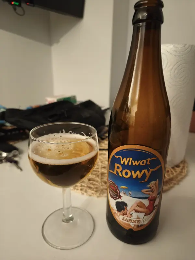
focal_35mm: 23
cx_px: 98
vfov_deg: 73.9
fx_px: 173
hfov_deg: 58.9
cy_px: 130
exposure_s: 1/25
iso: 2500
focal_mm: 5.35
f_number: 1.7
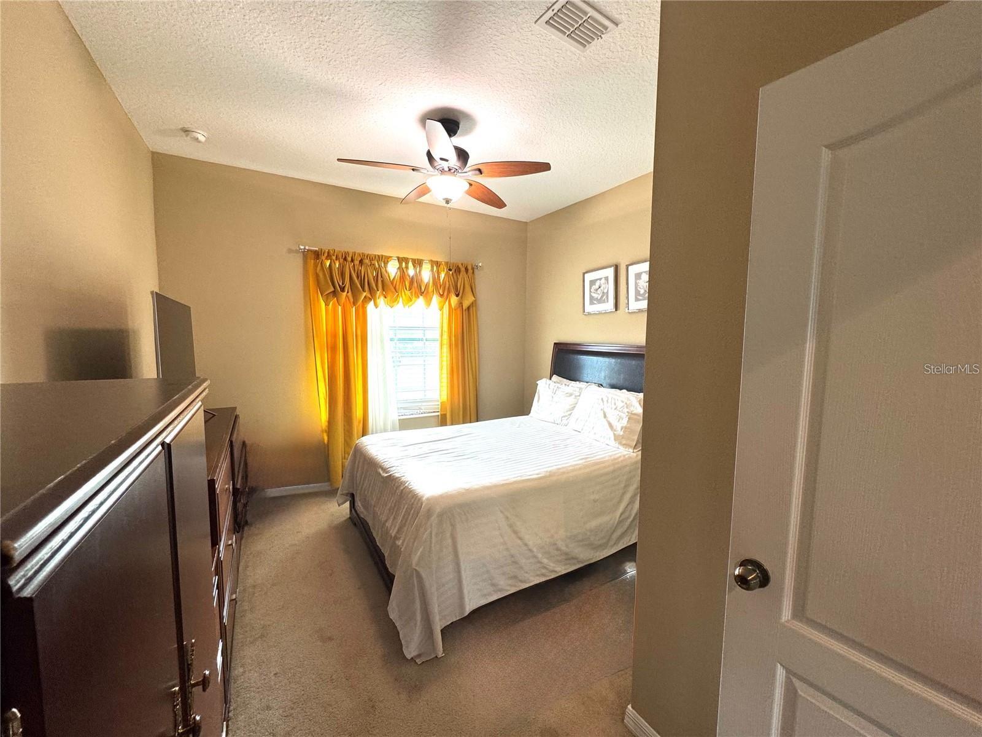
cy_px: 368
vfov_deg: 85.7
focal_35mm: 14
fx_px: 397
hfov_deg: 102.1
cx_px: 491
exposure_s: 1/60
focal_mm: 2.22
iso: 200
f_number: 2.2
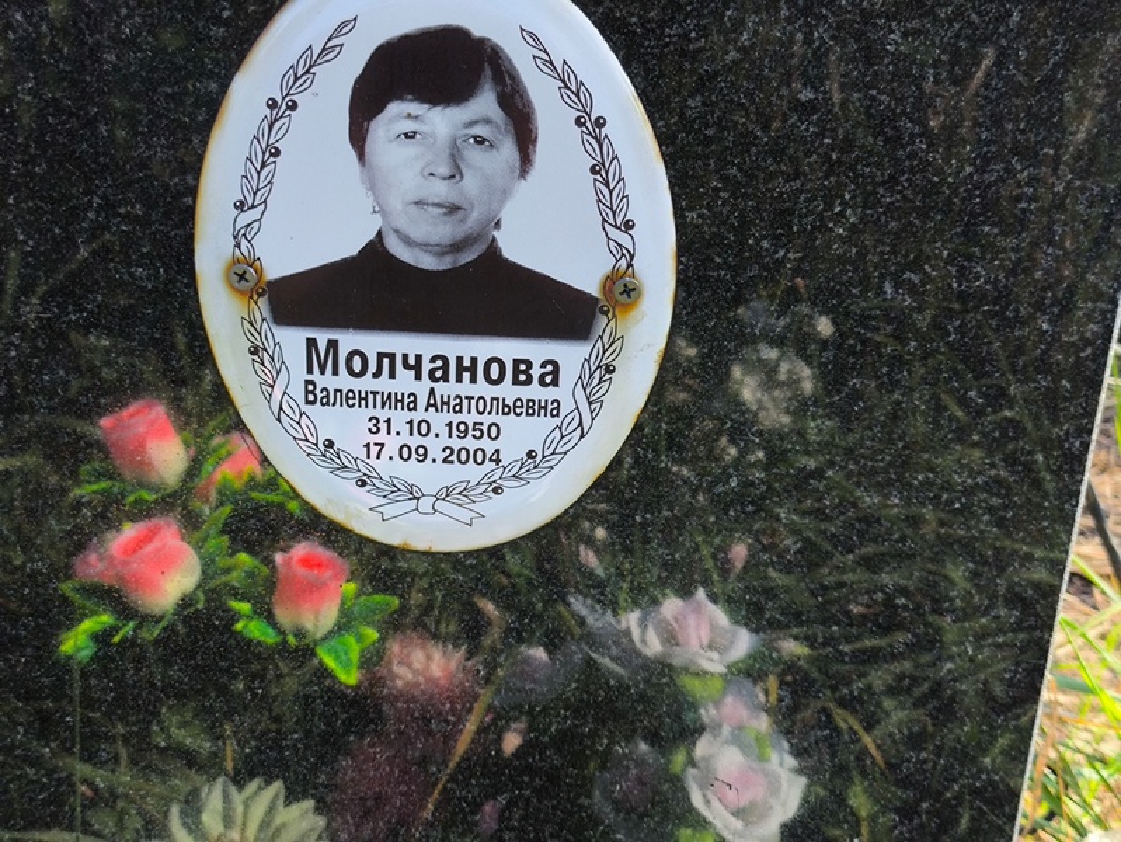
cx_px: 560
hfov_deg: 38.2
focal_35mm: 50
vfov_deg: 29.1
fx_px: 1620
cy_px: 421
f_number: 1.7
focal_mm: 4.71
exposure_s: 1/285
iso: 50
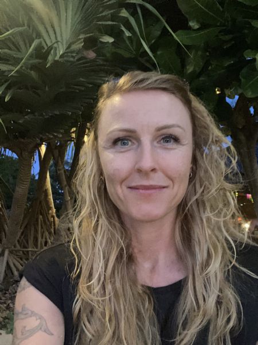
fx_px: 298
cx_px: 129
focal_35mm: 30
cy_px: 172
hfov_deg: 46.8
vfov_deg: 60.0
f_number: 2.2
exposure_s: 1/16
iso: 640
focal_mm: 2.71
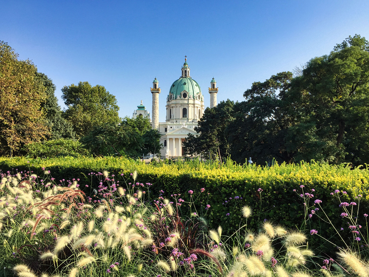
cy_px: 138
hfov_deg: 61.7
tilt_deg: +2.9
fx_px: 309
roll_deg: -3.0
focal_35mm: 29
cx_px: 184
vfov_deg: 48.2
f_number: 2.2
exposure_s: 1/860
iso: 32
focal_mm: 4.15
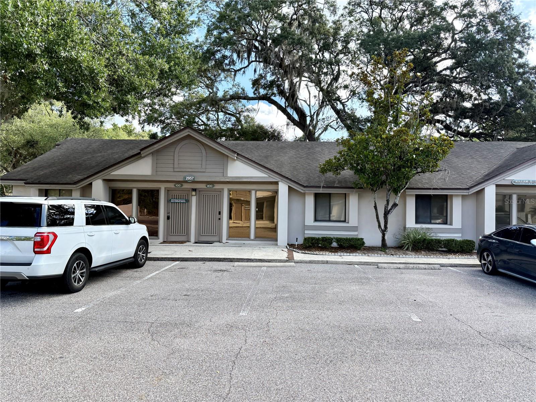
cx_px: 268
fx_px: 372
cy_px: 201
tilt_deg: +1.4
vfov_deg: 56.8
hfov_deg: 71.6
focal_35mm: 24
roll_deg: -1.1
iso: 100
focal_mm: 6.76
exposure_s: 1/1901
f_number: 1.78
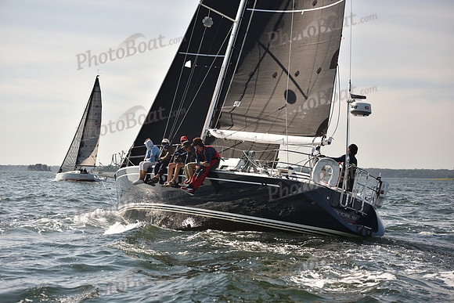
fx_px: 883
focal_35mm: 70
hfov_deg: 28.8
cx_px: 227
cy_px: 152
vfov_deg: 19.5
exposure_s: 1/1250
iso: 250
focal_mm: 70
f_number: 3.5
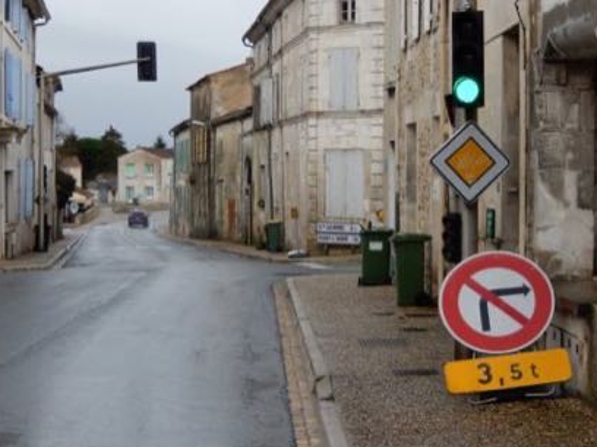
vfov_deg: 19.1
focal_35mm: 77
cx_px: 298
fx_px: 1326
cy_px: 213
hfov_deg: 25.4
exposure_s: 1/250
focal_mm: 13.1
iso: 125
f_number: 4.9
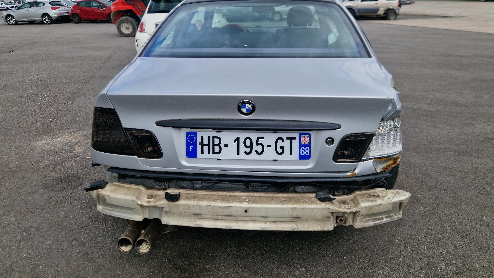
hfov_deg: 71.9
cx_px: 248
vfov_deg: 43.8
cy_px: 95
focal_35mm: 26
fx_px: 341
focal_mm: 5.4
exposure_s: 1/1250
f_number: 1.8
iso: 50
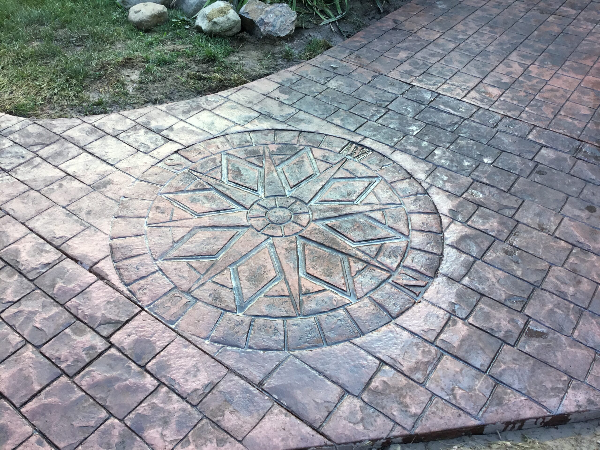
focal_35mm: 31
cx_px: 300
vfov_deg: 45.4
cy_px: 225
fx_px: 537
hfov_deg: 58.4
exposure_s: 1/120
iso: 40
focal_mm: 3.3
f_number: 2.4
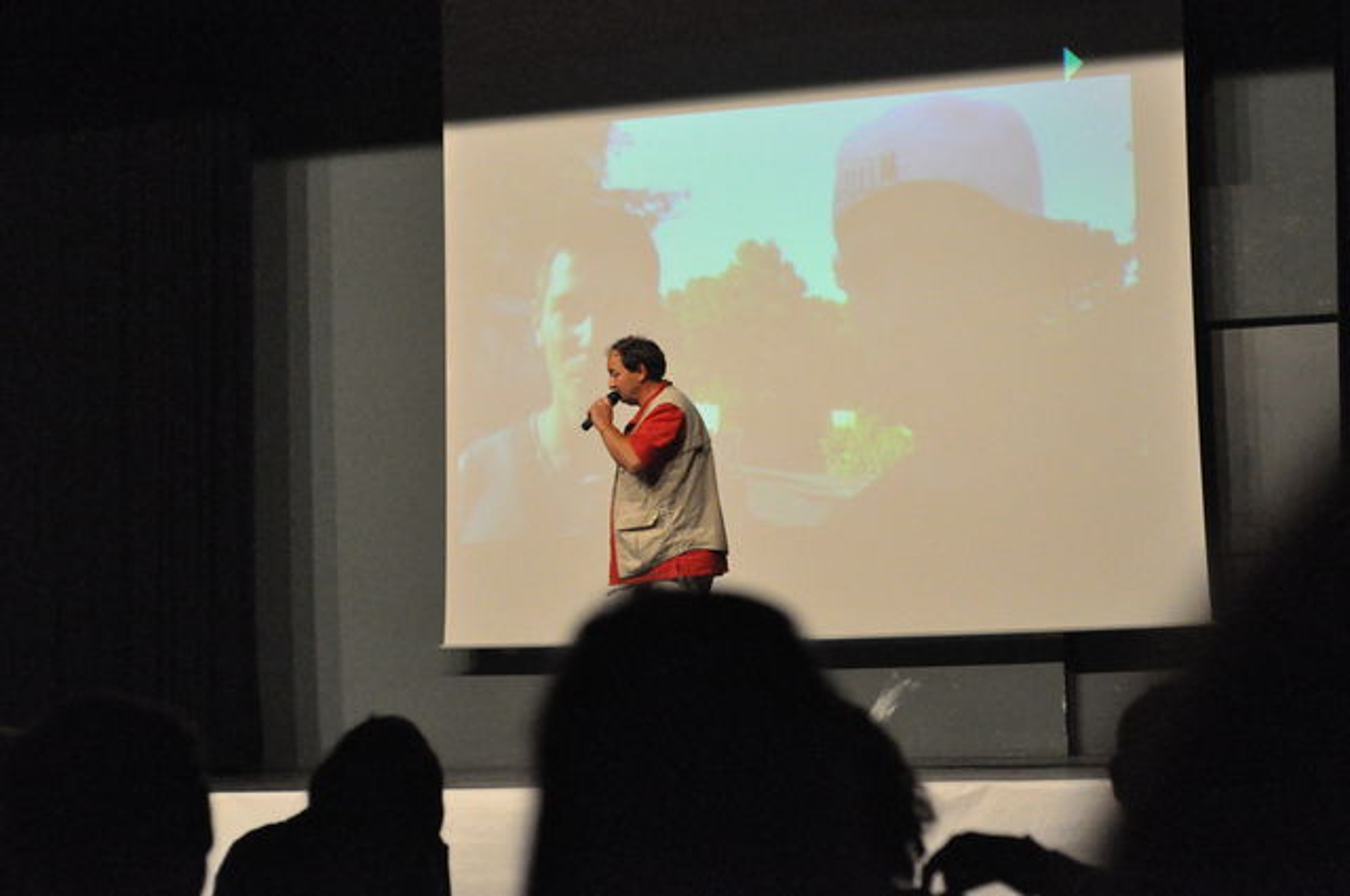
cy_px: 448
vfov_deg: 18.1
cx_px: 675
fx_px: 2809
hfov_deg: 27.0
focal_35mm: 75
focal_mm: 50
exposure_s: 1/320
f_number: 3.2
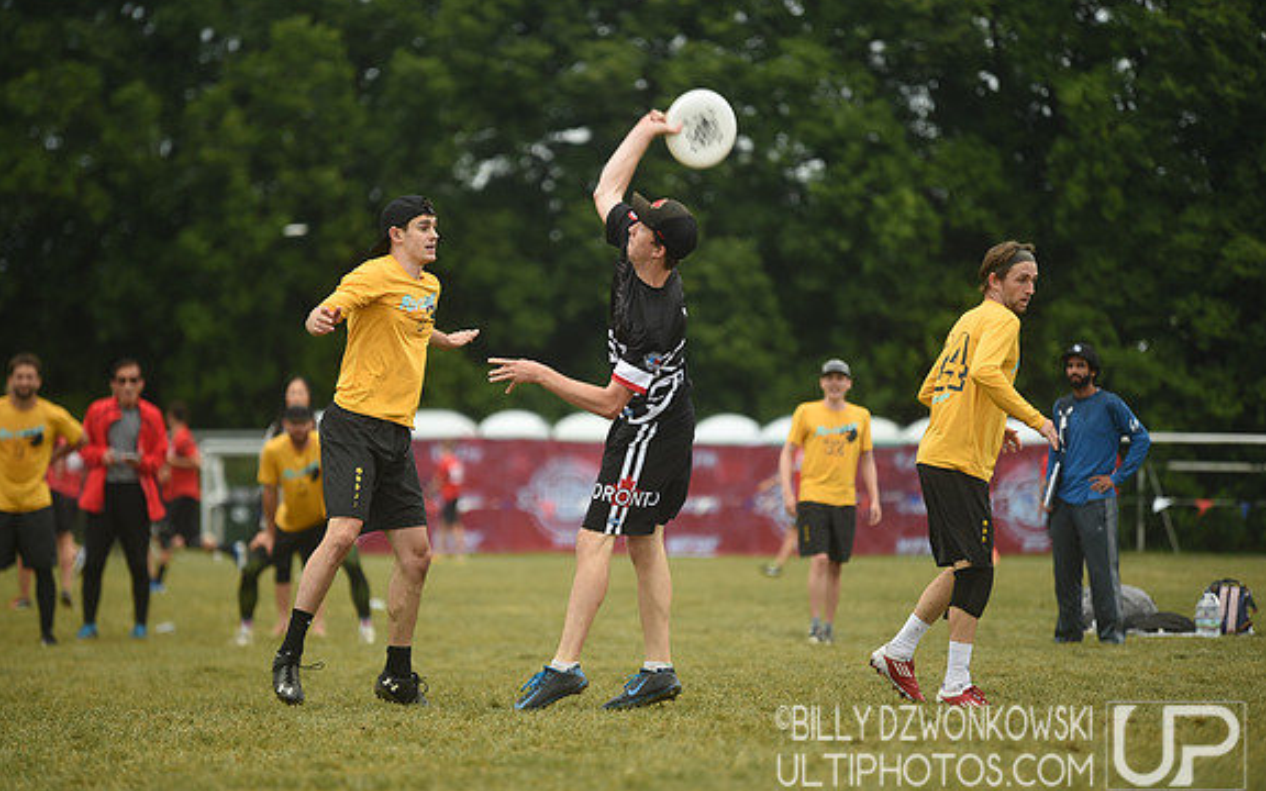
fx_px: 7073
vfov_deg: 6.4
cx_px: 635
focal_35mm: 205
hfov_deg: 10.2
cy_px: 390
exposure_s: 1/1000
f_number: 2.8
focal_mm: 200
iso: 250
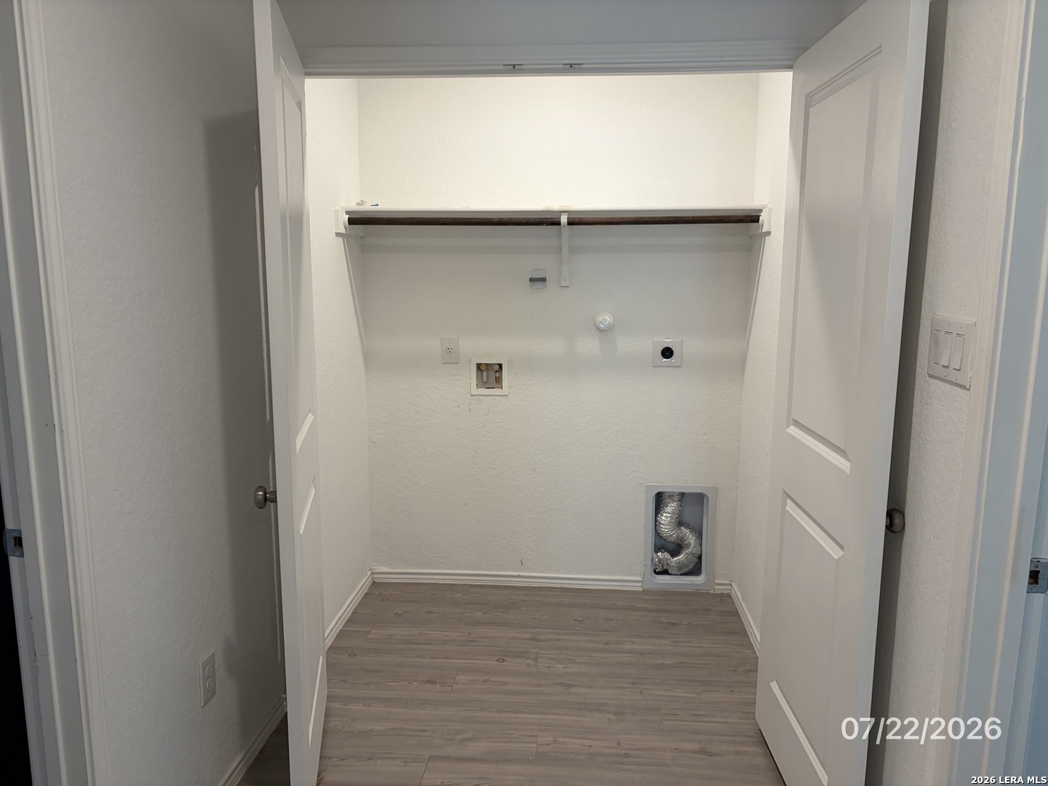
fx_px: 787
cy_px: 393
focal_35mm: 26
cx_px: 524
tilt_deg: -7.2
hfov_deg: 67.3
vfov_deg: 53.1
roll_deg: -0.5
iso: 125
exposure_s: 1/120
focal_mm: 5.96
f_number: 1.6
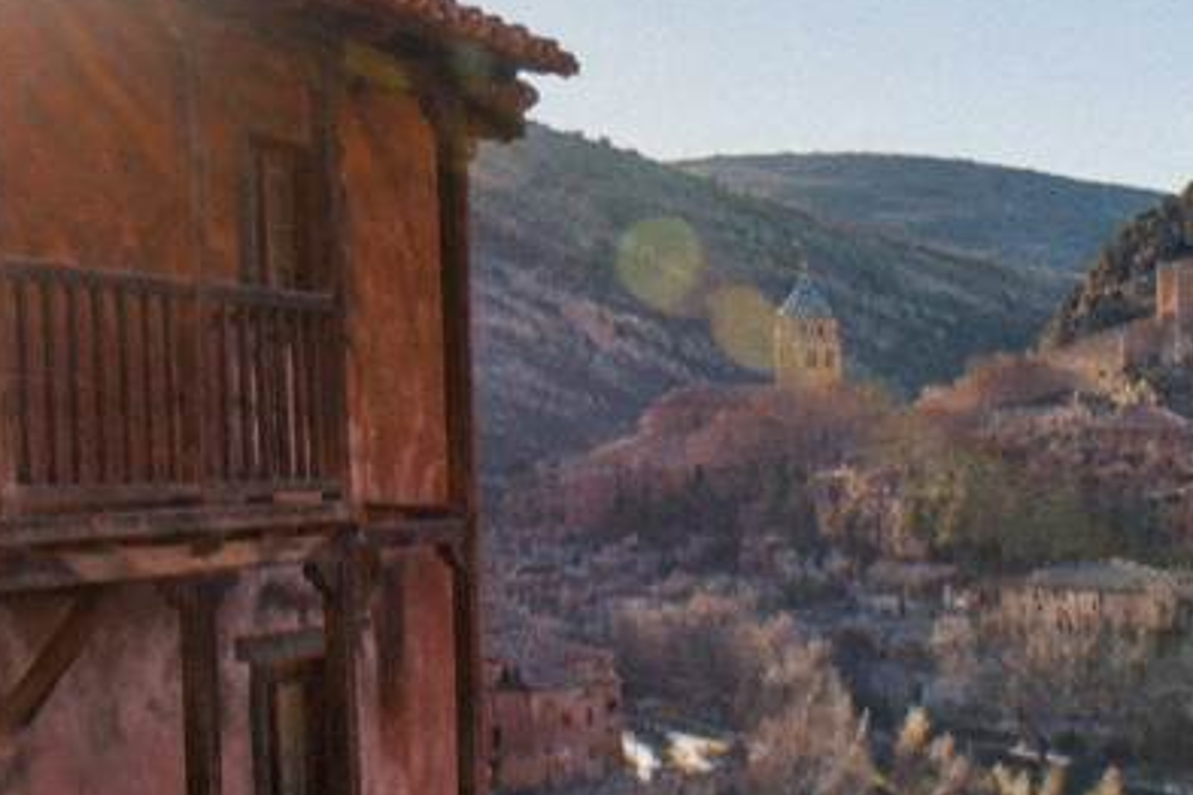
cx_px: 1354
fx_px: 2949
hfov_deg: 21.5
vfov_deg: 15.2
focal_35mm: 89
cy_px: 698
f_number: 8
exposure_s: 1/40
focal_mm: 35
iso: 1250
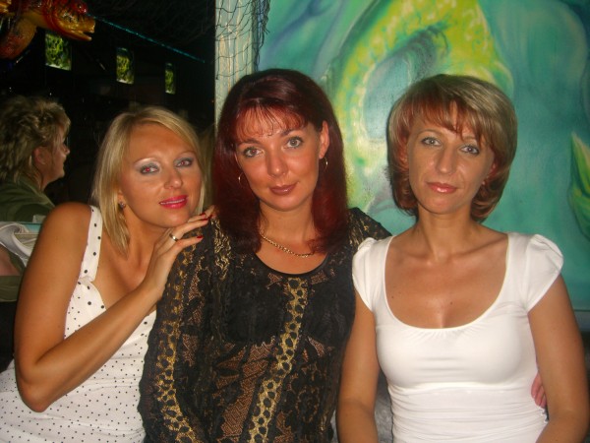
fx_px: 648
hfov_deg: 49.0
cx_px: 295
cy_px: 222
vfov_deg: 37.7
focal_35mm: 38
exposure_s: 1/60
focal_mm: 7.9
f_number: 2.8
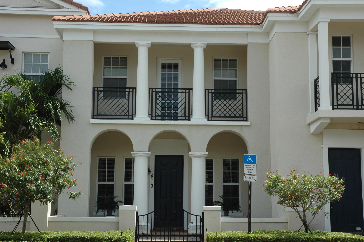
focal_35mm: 60
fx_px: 606
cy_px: 121
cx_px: 182
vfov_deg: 22.6
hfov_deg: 33.4
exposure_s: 1/320
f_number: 9
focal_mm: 40
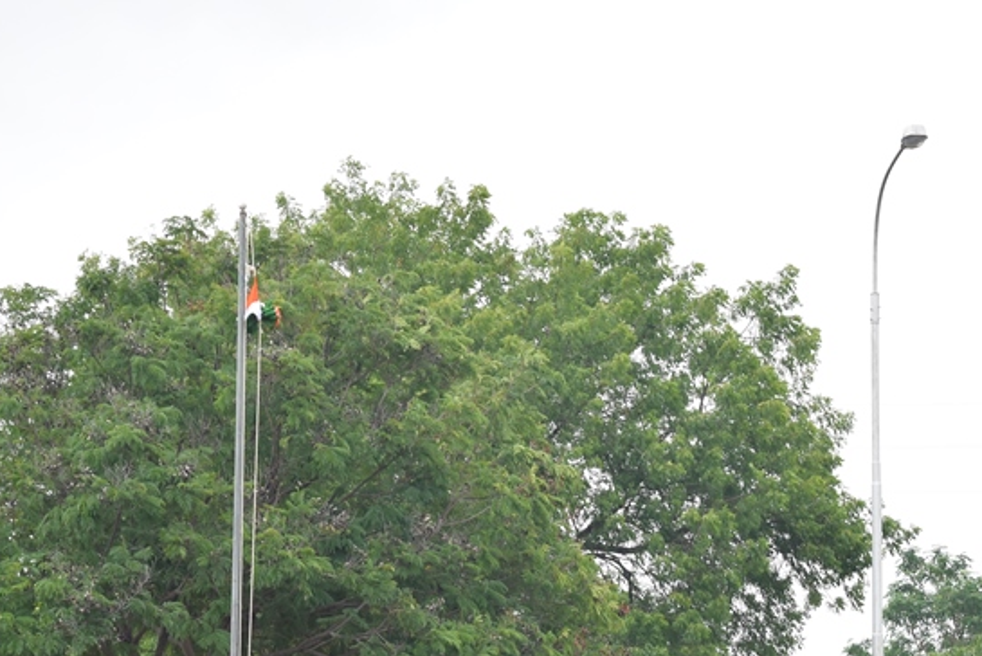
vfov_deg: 8.8
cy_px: 576
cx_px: 348
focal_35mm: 155
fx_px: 4228
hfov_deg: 13.2
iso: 100
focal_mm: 55
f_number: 8
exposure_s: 1/60
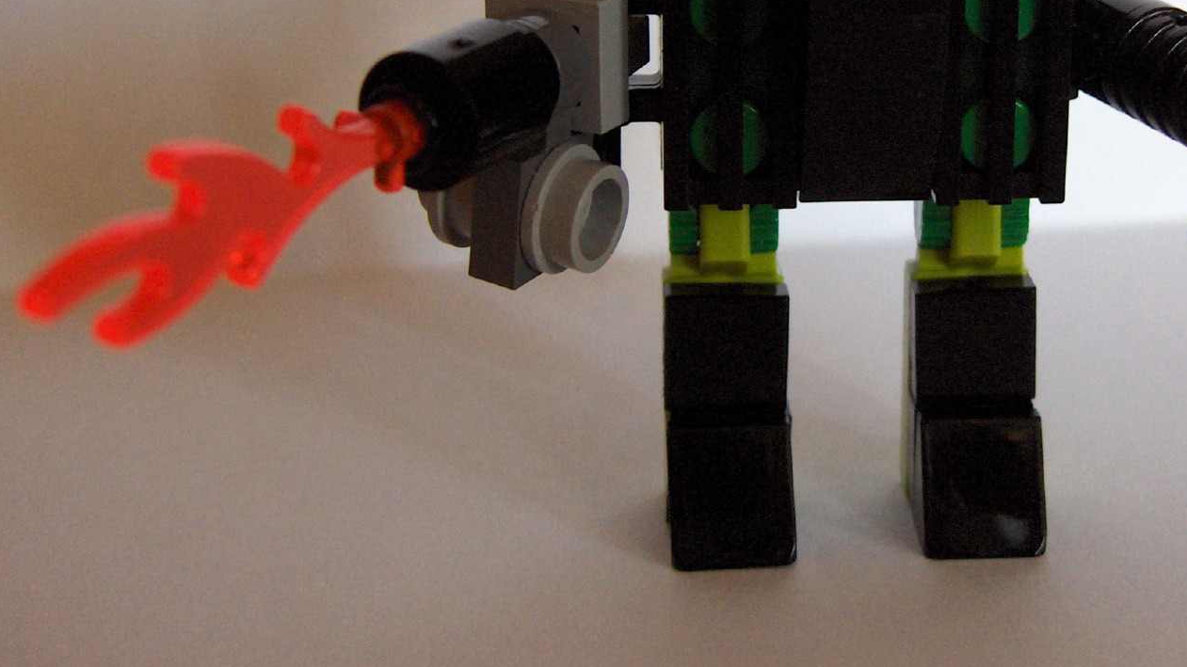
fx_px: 2172
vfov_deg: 17.3
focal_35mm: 69
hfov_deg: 30.2
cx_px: 839
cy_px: 99
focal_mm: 8
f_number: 2.8
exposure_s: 1/55.8
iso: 200
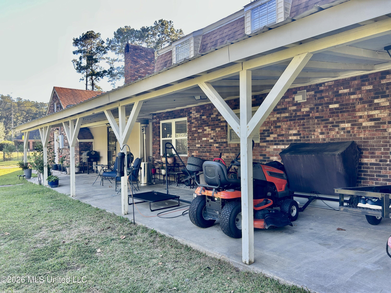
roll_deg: +1.5
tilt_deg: +2.4
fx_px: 294
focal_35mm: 26
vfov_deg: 53.1
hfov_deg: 67.3
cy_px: 146
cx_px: 196
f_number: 1.5
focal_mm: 5.7
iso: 40
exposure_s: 1/175
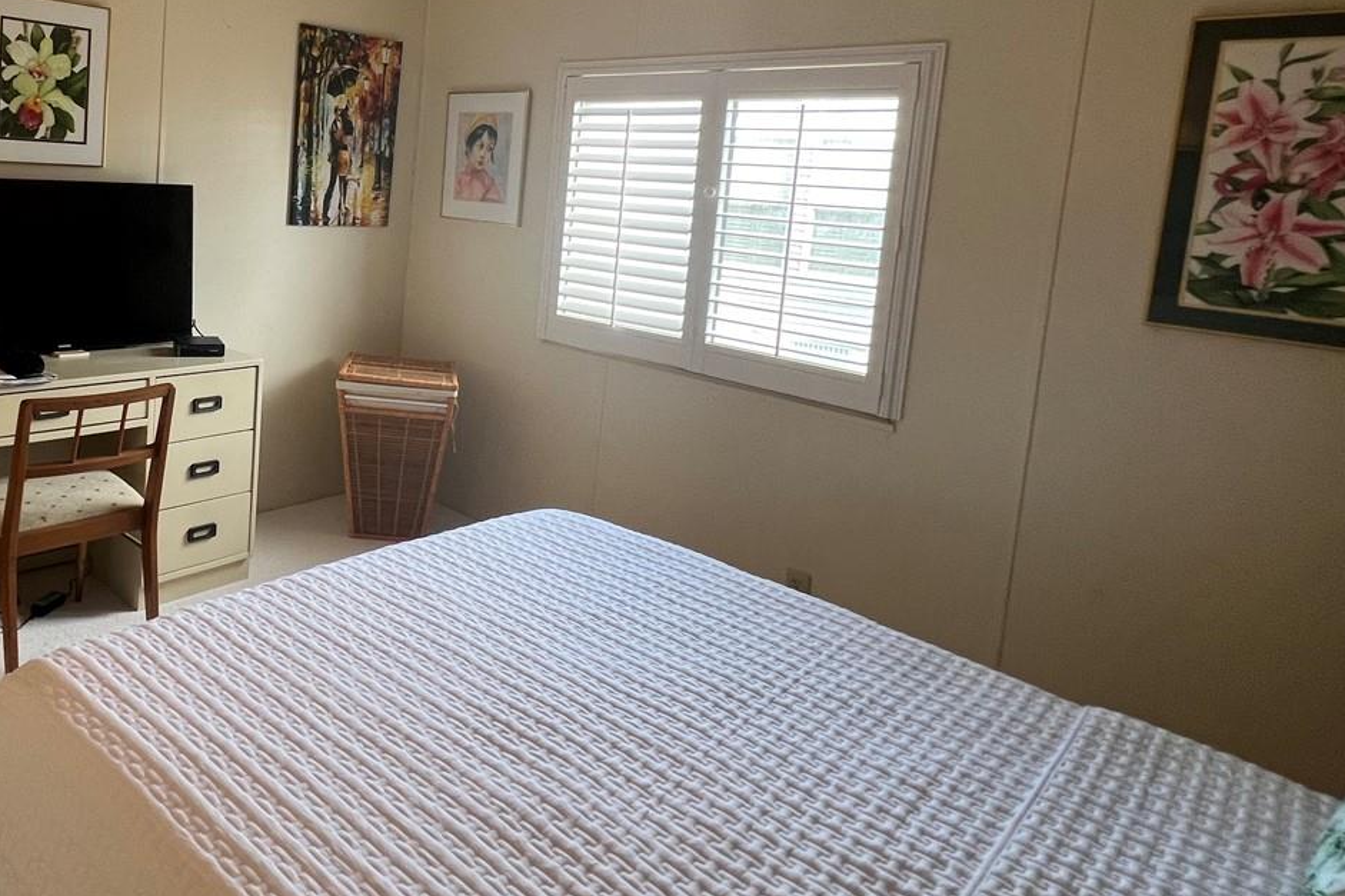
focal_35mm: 23
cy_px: 247
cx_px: 339
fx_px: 859
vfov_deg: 53.1
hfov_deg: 71.0
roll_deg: -3.0
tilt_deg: -6.1
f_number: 1.8
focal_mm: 1.57
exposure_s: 1/120
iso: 125
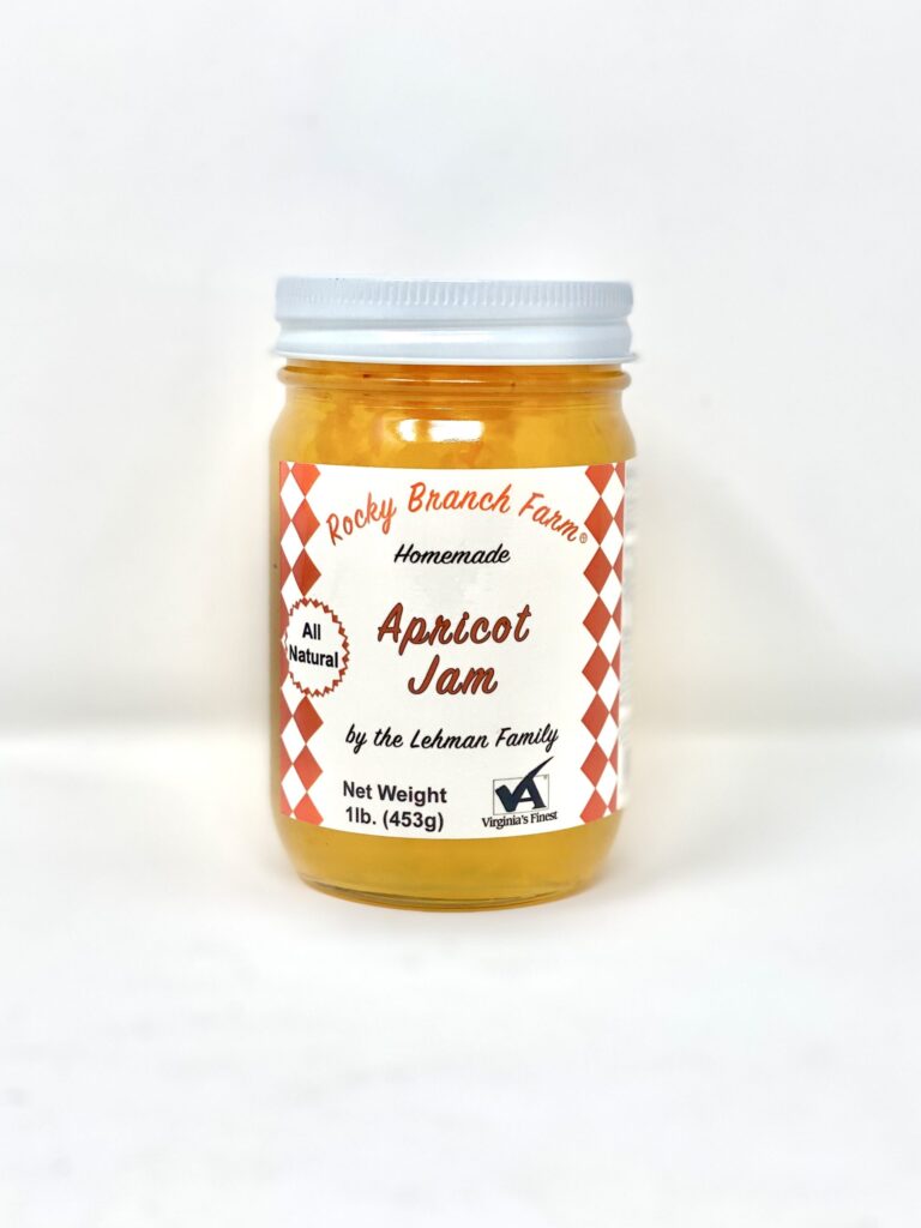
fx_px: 1845
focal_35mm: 52
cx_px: 460
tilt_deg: -9.6
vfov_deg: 36.8
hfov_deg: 28.0
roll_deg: -0.9
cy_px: 614
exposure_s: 1/120
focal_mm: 6
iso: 25
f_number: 2
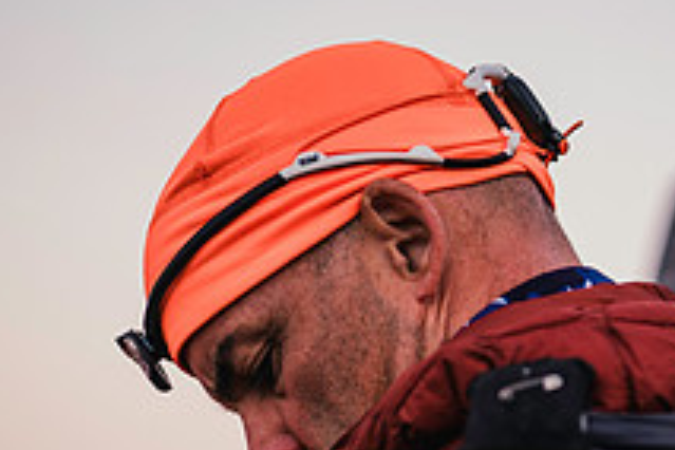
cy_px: 496
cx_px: 700
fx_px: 2550
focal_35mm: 136
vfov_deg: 10.0
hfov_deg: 14.8
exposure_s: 1/100
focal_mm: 50
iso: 160
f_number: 1.4
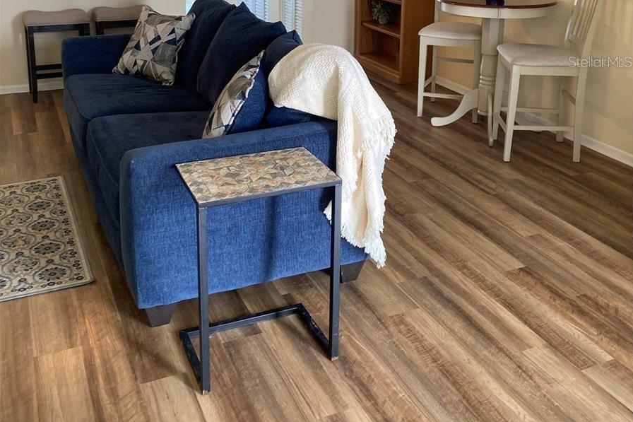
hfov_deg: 49.6
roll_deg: -1.5
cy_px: 61
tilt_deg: -13.3
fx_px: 686
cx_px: 317
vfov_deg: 32.8
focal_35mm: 39
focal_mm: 3.99
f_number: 1.8
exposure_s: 1/60
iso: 64
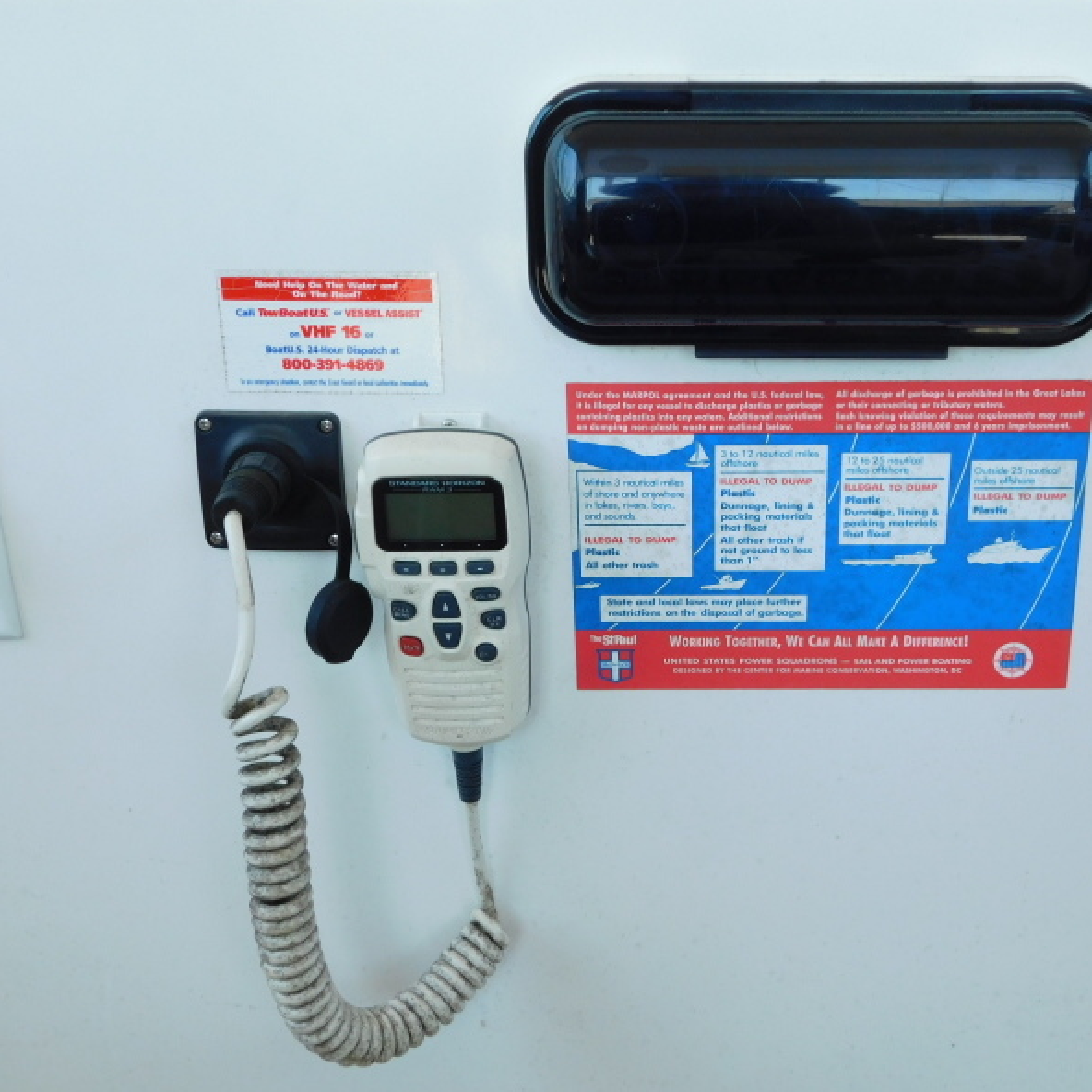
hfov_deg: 38.9
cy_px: 540
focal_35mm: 43
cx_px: 675
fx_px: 1535
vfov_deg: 39.2
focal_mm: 6.3
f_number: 3.5
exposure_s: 1/160
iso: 125
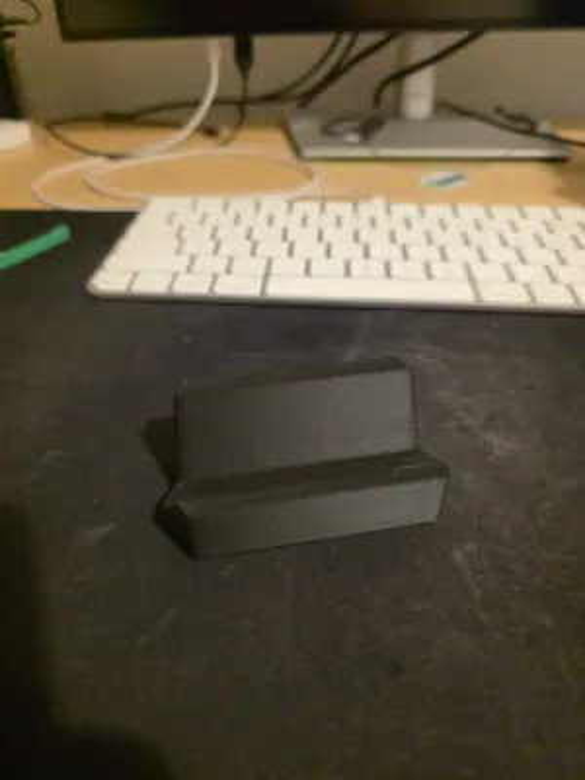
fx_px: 518
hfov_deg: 58.9
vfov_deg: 73.9
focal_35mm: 23
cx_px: 292
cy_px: 390
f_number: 1.7
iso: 1600
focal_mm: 6.3
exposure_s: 1/100
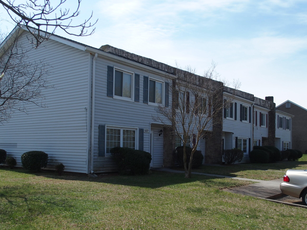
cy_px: 141
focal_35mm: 36
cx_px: 160
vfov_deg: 39.5
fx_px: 319
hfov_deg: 51.3
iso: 100
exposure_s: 1/800
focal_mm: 6
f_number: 4
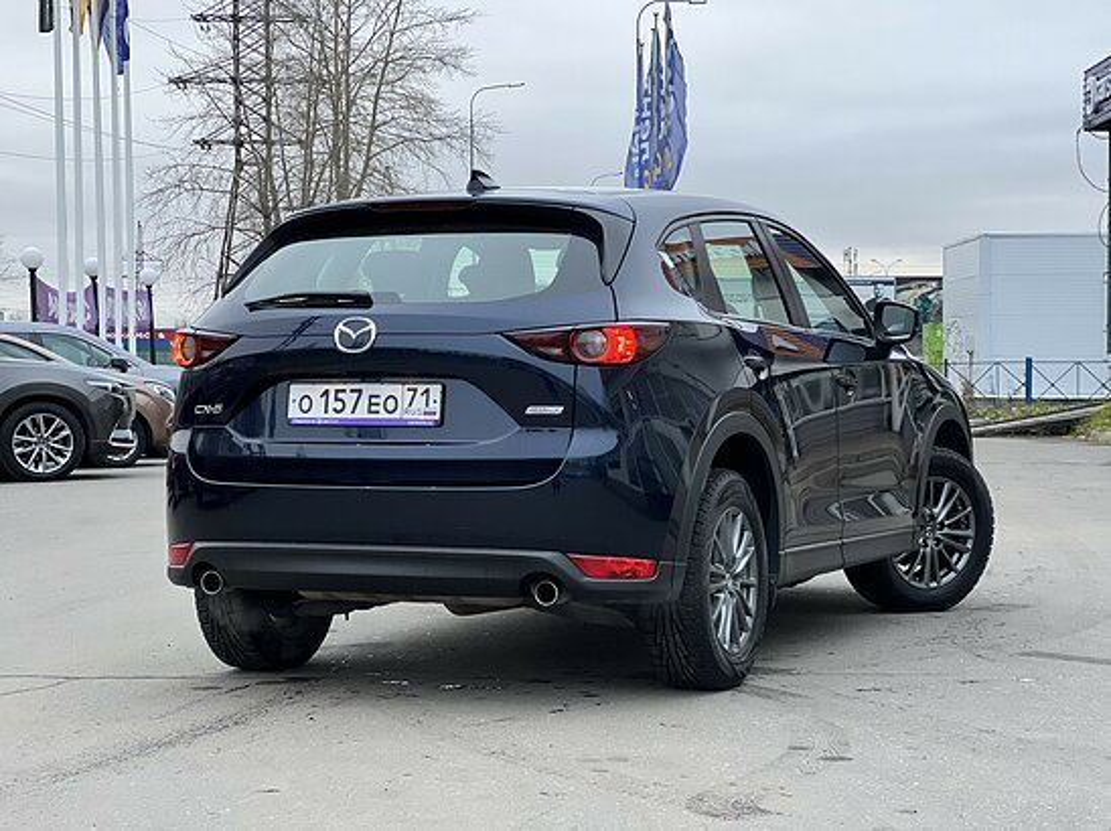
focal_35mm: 77
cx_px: 556
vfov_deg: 19.1
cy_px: 416
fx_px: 2469
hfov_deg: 25.4
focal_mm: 9
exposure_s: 1/114
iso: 250
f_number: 2.8
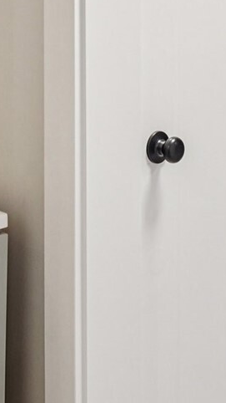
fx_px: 629
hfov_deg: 20.3
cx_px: 137
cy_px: 61
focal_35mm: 59
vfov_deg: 34.0
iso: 1600
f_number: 8
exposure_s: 1/50
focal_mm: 16
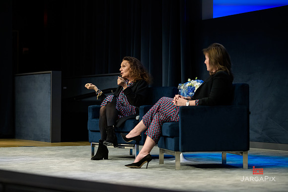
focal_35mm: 100
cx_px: 144
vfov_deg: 13.7
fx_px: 800
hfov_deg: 20.4
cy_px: 96
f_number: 3.2
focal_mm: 100
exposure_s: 1/200
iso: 1000
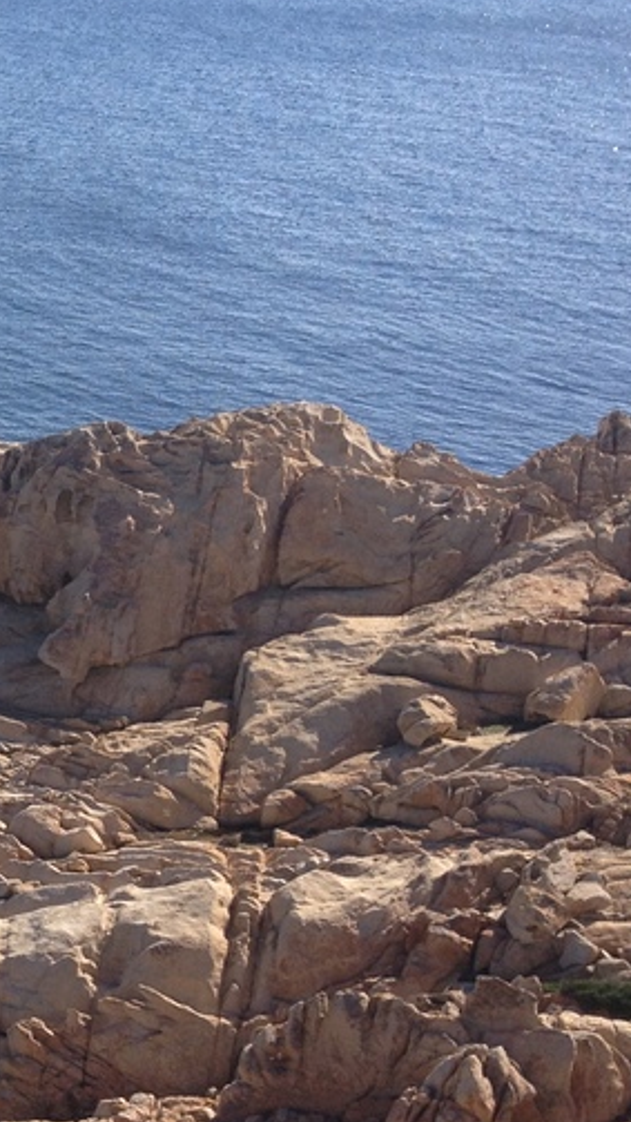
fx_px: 2706
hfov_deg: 12.1
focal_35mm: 91
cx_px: -533
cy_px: 649
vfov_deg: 23.4
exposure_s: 1/1284
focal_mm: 4.28
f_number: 2.4
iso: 64
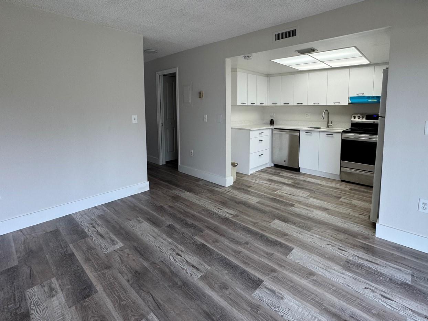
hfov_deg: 87.7
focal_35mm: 18
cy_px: 127
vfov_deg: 70.8
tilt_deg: -5.2
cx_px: 226
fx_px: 223
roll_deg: -0.3
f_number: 2.2
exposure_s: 1/120
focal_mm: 2.22
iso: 125
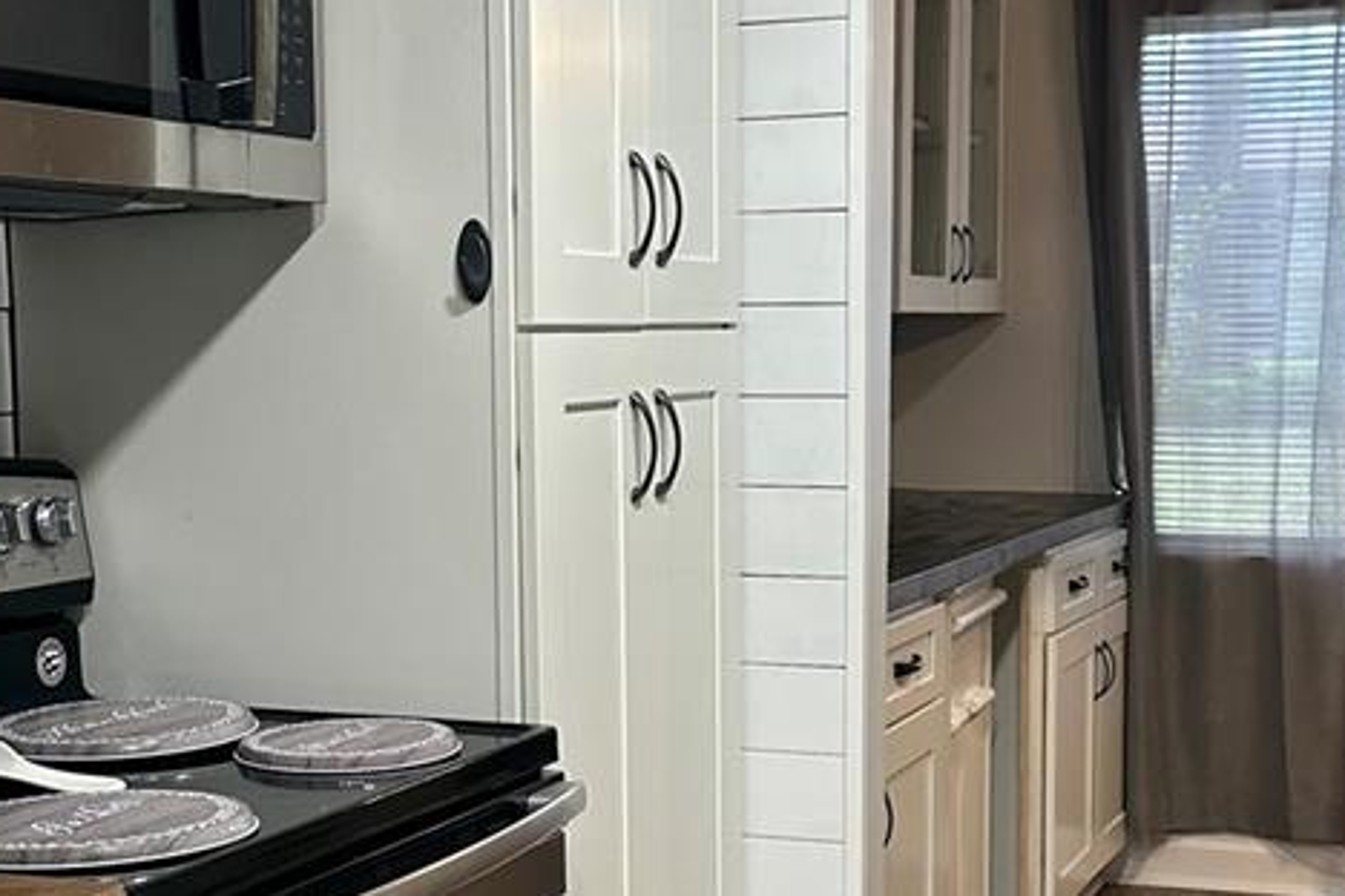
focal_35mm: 64
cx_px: 658
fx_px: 2391
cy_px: 609
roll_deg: -0.9
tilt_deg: -6.1
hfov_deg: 31.4
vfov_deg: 21.2
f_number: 1.78
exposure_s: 1/120
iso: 200
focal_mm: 6.86
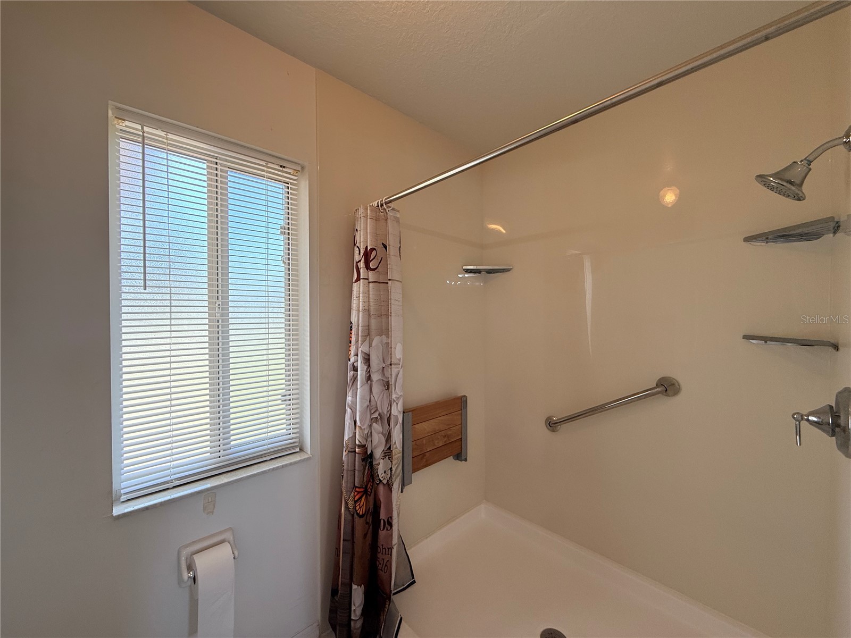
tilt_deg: -0.2
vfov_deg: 85.7
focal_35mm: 14
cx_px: 426
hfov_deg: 102.1
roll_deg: +0.1
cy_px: 319
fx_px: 344
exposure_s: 1/120
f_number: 2.2
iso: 125
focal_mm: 2.22
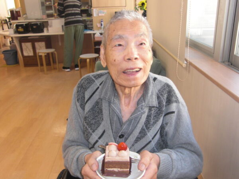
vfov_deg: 42.9
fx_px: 228
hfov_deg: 55.4
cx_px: 120
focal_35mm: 33
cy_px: 90
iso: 100
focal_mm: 5.8
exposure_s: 1/80
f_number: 2.7
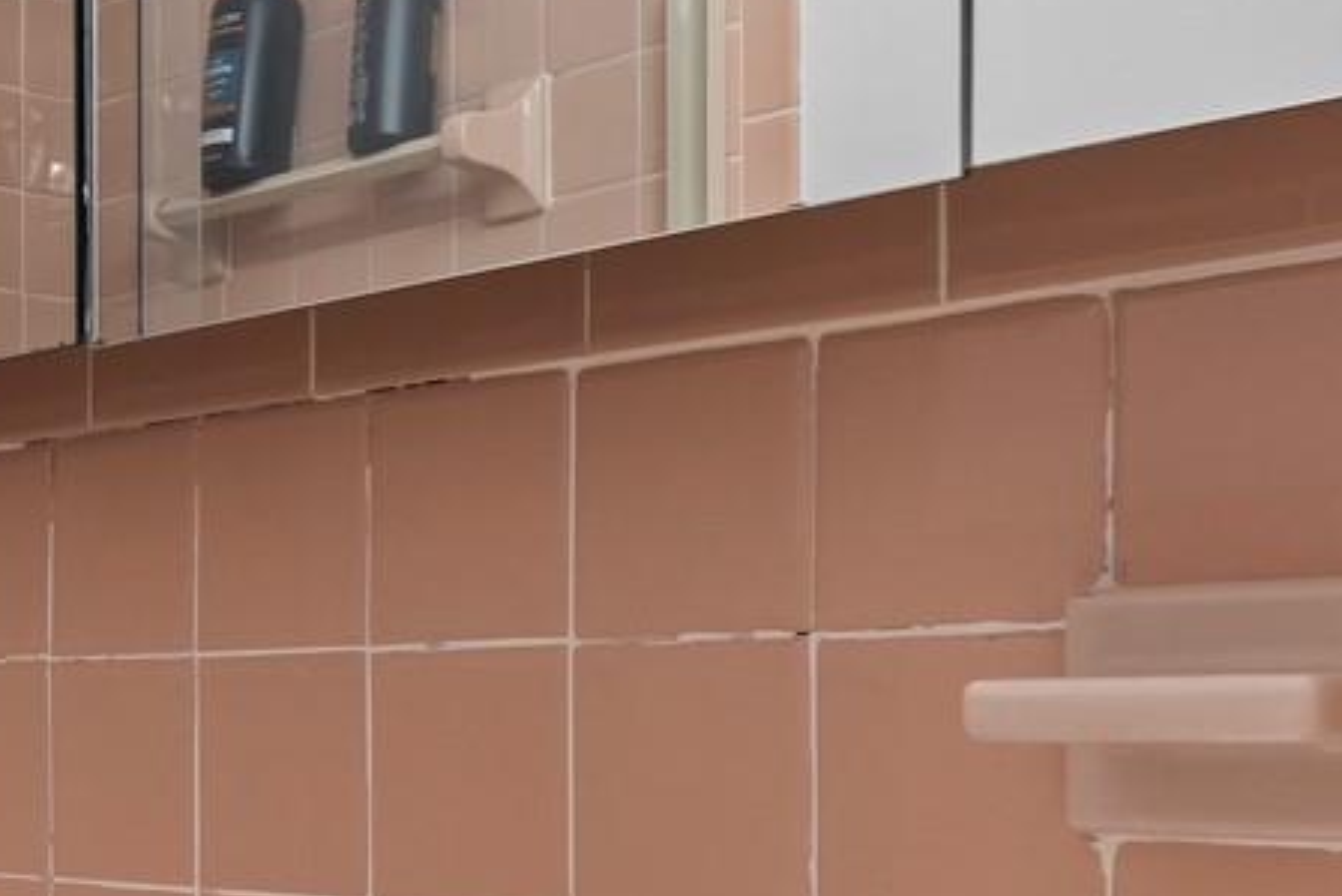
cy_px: 757
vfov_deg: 20.9
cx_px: -42
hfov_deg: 29.1
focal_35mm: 64
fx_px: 2386
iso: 400
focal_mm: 14
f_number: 10
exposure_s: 1/3
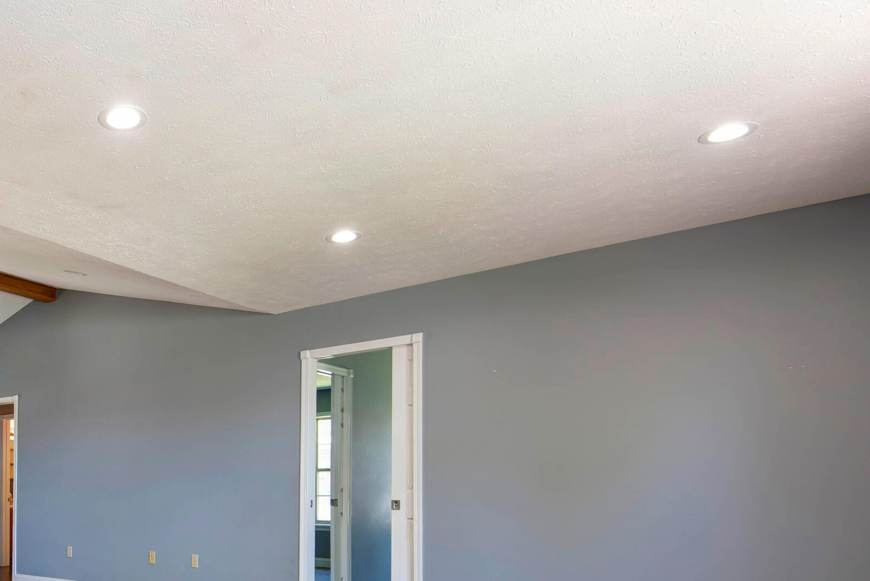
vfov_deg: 41.2
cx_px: 131
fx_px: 725
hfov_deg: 55.8
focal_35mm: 30
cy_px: 490
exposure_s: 1/10
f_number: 6.3
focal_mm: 16
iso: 200
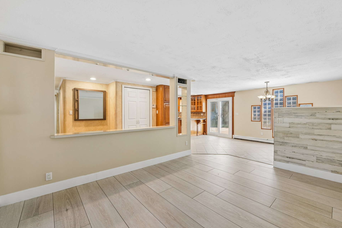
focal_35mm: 15
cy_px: 114
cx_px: 179
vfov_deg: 77.3
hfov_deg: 100.3
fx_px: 142
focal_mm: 14
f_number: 8
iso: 400
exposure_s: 1/20
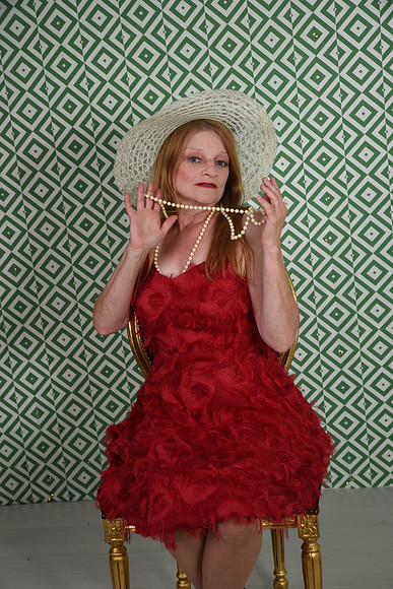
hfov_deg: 24.6
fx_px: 900
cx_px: 196
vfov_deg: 36.2
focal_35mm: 55
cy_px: 294
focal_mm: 55
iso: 100
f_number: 9
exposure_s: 1/160
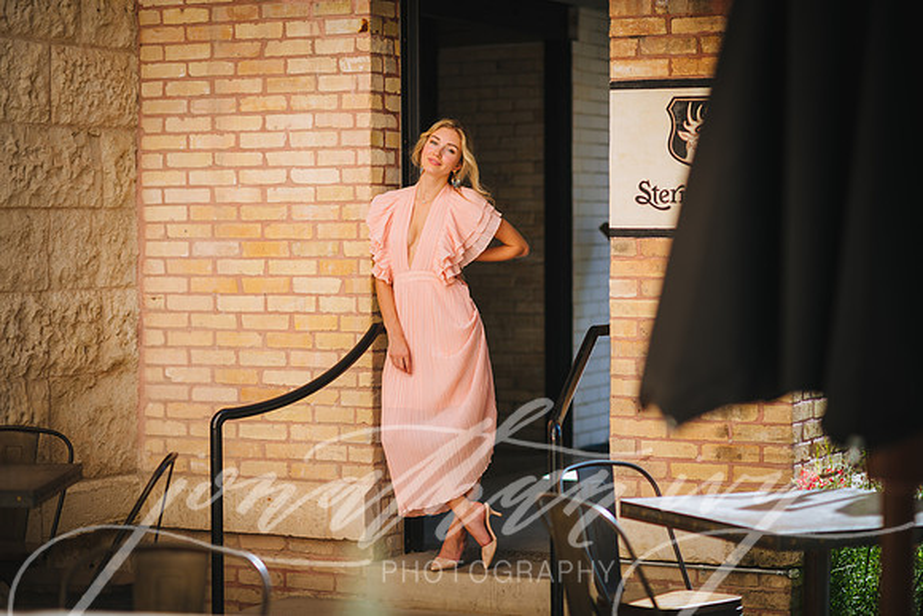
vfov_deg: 16.1
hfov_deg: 23.9
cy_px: 308
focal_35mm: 85
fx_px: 2180
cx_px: 462
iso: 31
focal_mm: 85
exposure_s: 1/320
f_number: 2
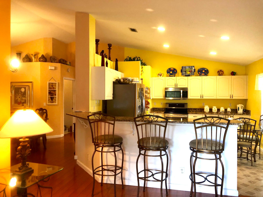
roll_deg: +0.4
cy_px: 98
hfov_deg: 63.4
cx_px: 132
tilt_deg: +0.8
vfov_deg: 49.7
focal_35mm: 28
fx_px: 213
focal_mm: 4
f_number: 1.8
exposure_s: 1/15
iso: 50
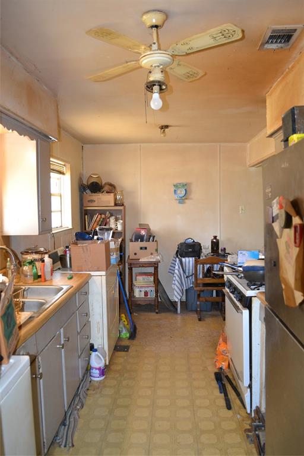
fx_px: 342
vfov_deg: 67.4
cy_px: 228
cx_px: 152
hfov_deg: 47.9
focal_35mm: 27
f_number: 3.5
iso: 1400
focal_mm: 18
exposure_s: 1/60
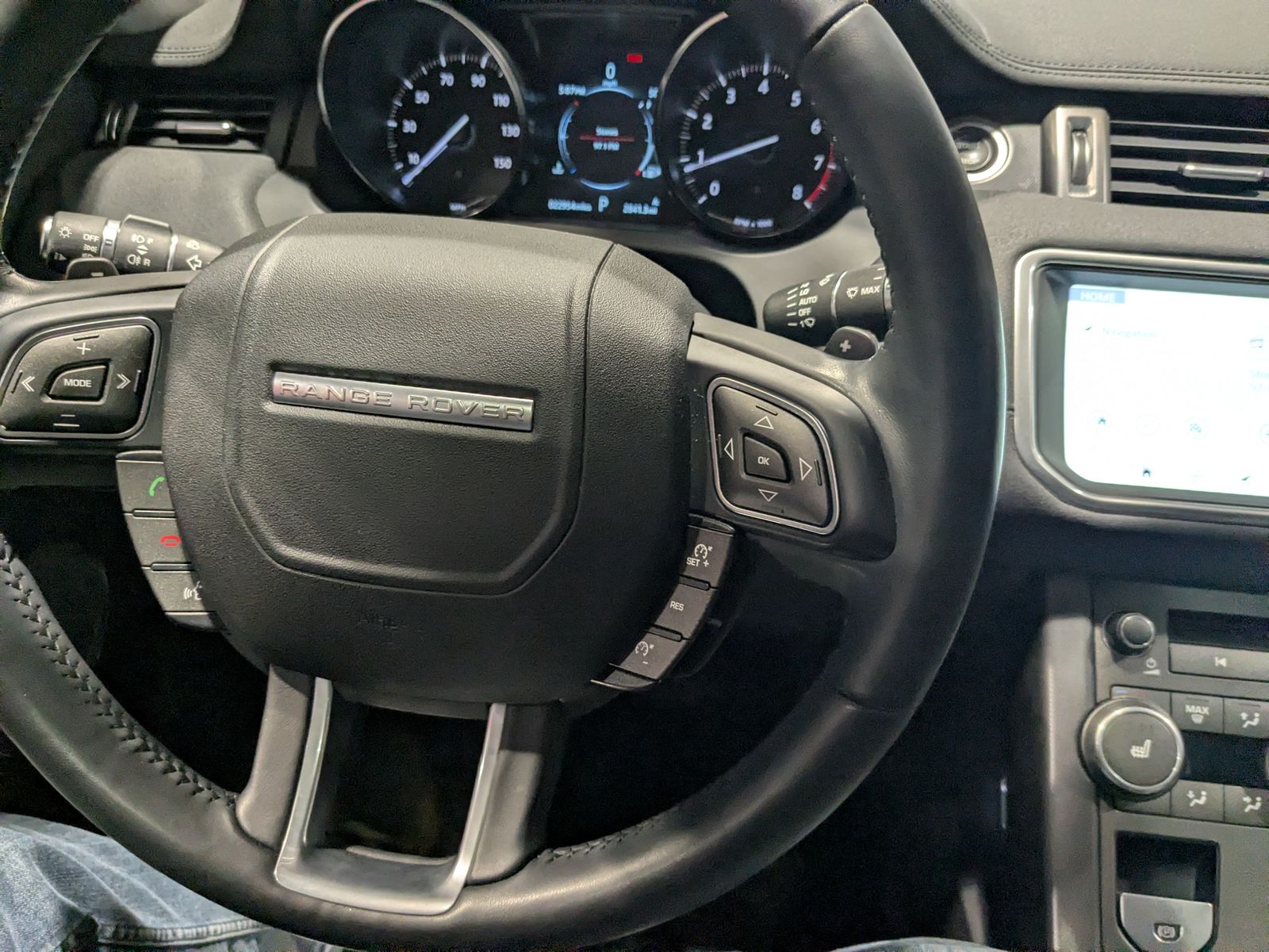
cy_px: 476
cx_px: 634
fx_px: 990
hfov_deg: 65.3
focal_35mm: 27
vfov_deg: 51.4
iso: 363
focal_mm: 4.38
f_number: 1.73
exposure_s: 1/120
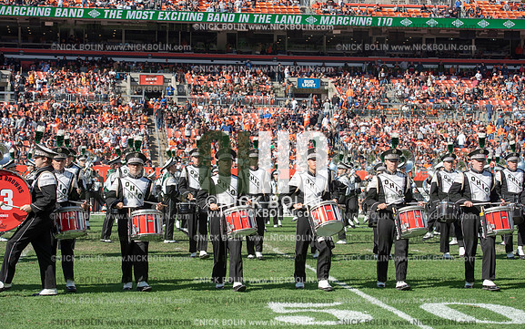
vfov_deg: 15.9
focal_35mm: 82
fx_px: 1174
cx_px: 263
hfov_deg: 25.2
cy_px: 175
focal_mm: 80
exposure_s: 1/2000
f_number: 5
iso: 400
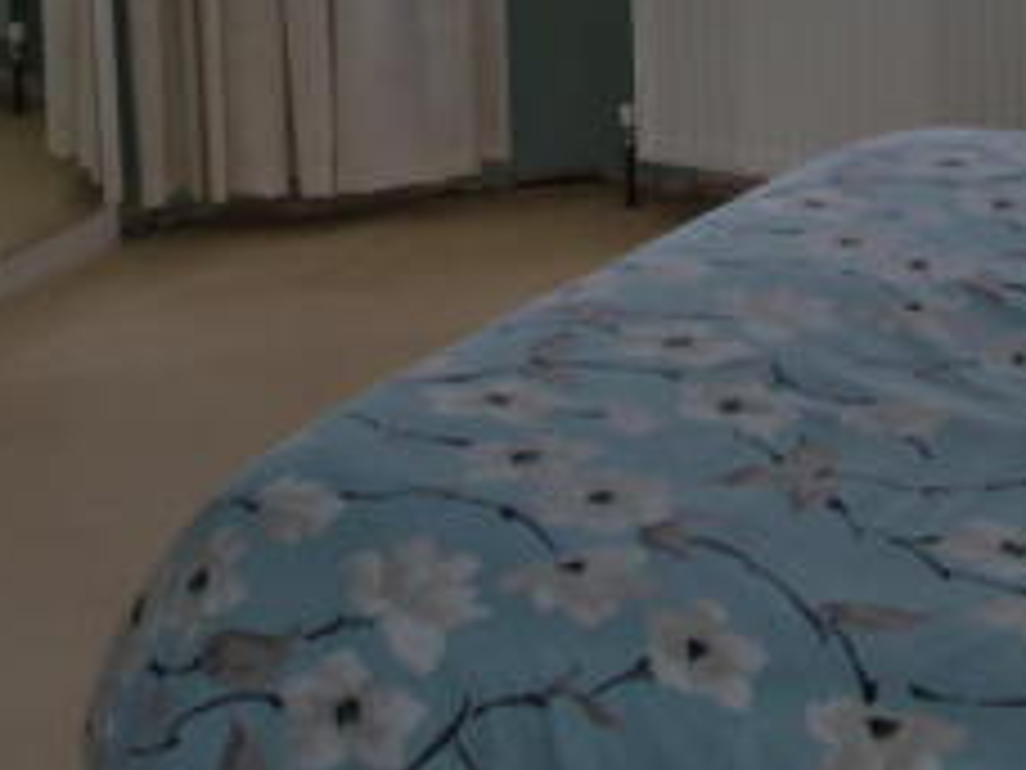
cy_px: -182
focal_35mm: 110
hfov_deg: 17.7
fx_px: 3260
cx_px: 857
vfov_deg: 13.1
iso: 64
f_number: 3.1
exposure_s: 1/80
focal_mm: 7.6
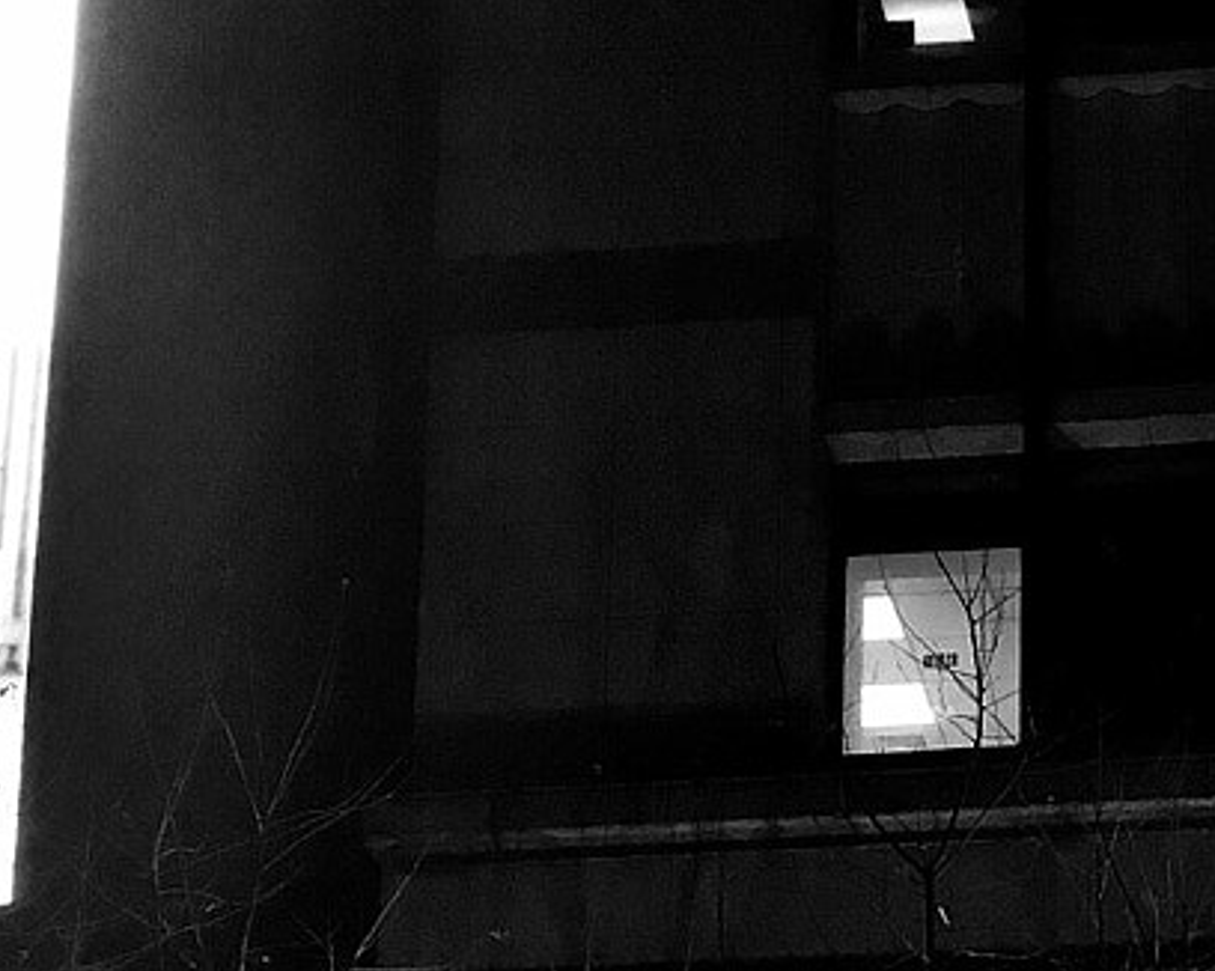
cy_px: 1376
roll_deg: +0.5
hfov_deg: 17.0
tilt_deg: +15.8
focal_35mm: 111
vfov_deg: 13.2
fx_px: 3990
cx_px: 1173
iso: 25
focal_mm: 4.15
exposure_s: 1/33
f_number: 2.2
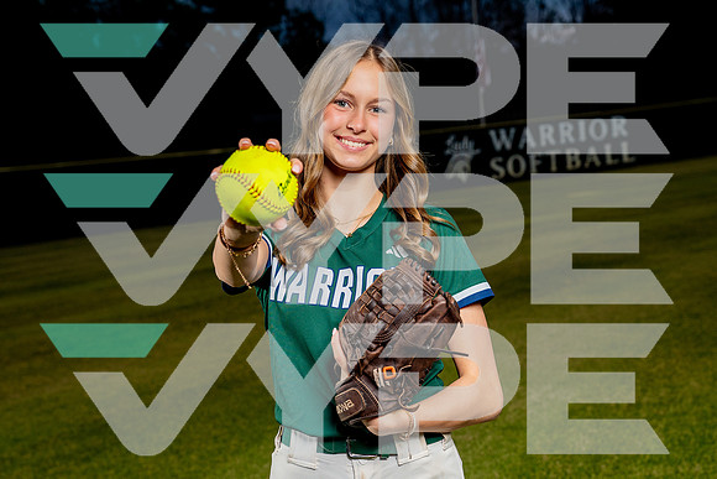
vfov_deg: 21.9
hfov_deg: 32.3
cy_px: 240
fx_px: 1236
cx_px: 358
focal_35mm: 62
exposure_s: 1/250
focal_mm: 60
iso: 400
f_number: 5.6
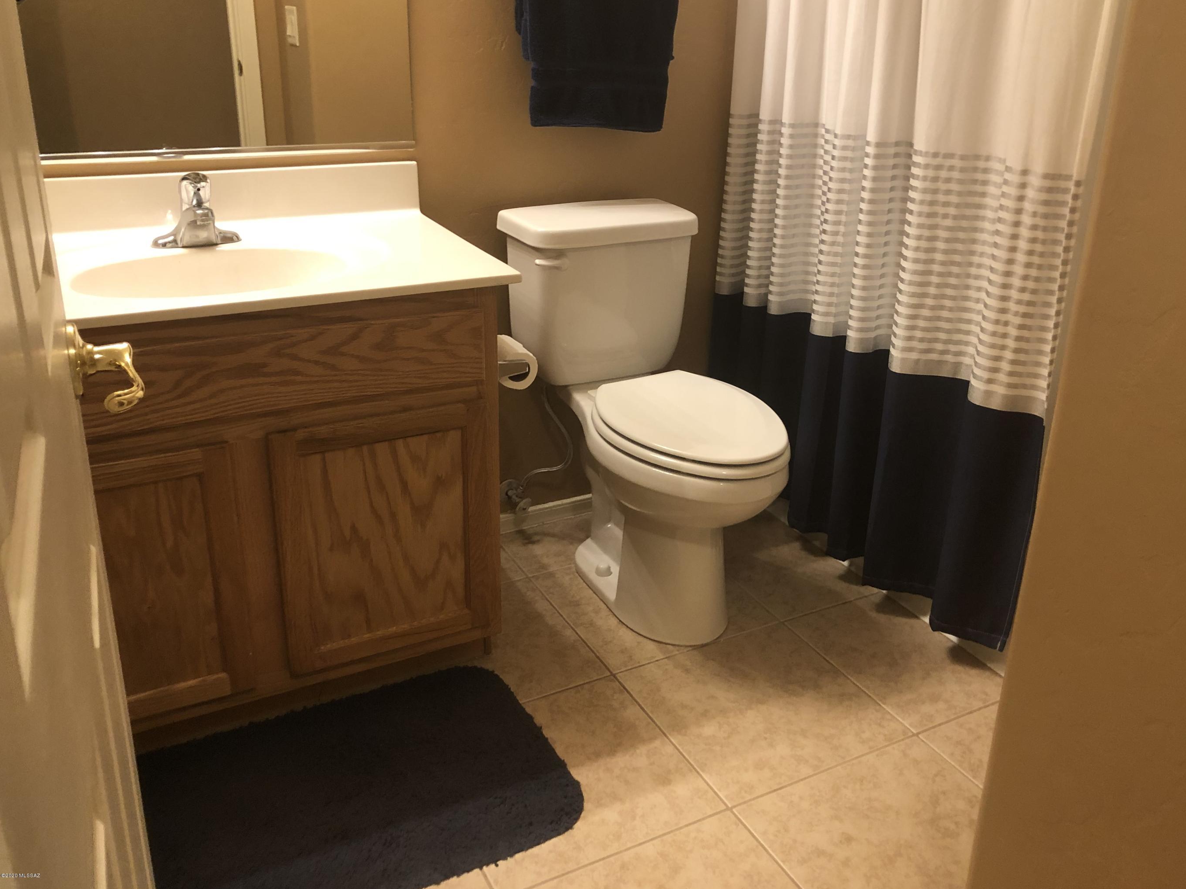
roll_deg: -3.7
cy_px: 414
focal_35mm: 31
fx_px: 1062
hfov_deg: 58.2
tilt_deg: -22.9
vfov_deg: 45.4
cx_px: 655
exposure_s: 1/15
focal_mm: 3.99
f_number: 1.8
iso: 64
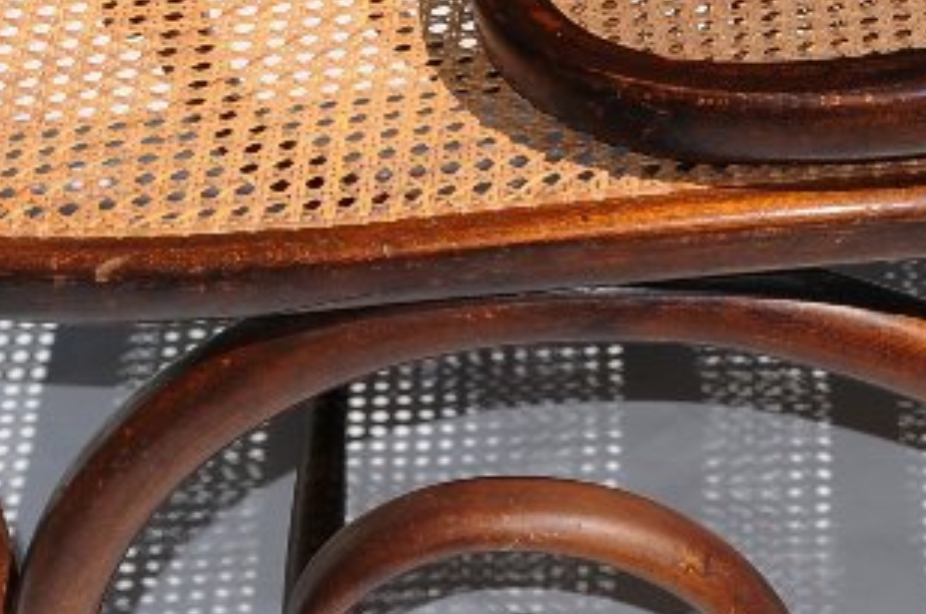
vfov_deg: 9.8
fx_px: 3595
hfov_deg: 14.1
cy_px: 217
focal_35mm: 140
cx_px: 1229
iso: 200
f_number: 13
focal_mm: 24
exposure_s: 1/250
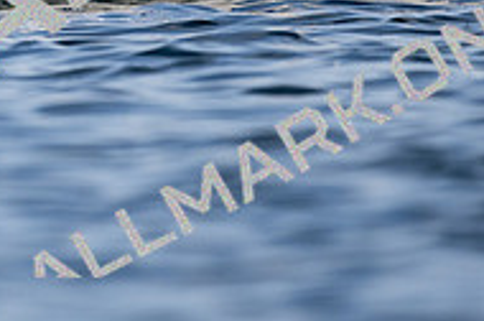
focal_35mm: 1836
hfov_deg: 1.1
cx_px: -252
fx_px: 24642
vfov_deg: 0.7
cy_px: -158
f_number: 4.5
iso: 160
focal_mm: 400
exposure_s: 1/2500
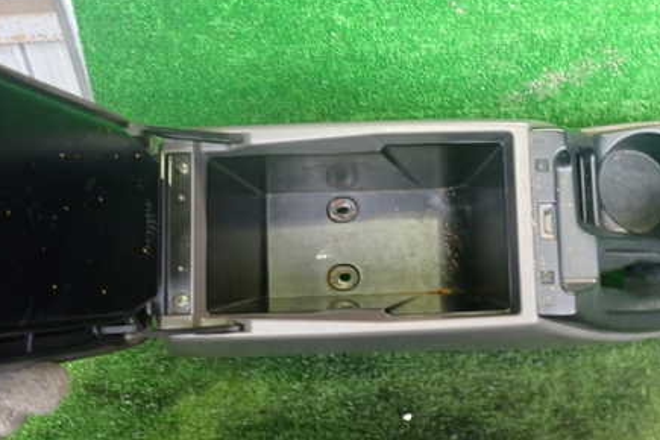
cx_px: 417
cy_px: 164
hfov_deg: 45.0
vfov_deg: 31.0
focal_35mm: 43
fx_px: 788
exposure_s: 1/30
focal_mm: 5.4
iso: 400
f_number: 2.3
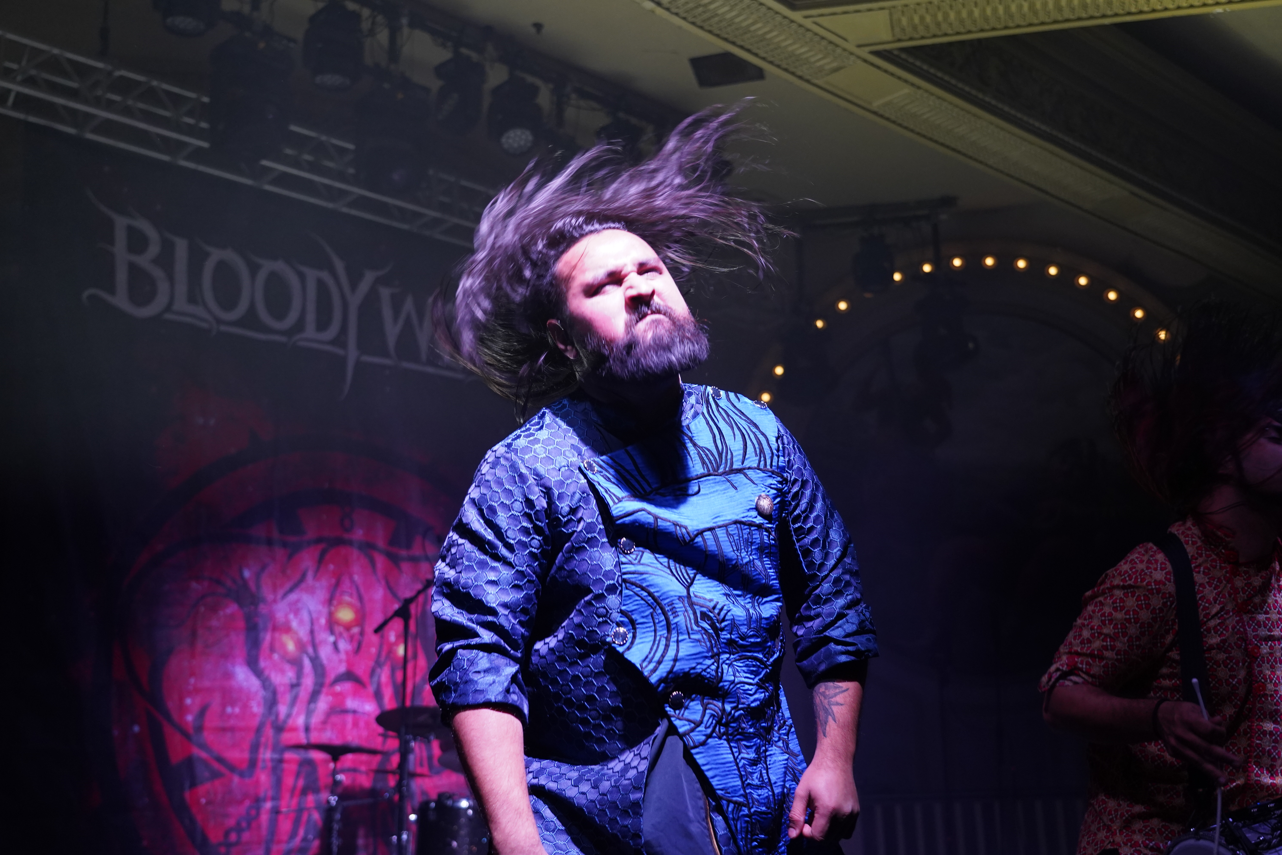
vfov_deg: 33.4
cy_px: 428
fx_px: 1424
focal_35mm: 40
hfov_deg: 48.5
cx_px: 641
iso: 2500
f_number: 4
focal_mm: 40
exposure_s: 1/160
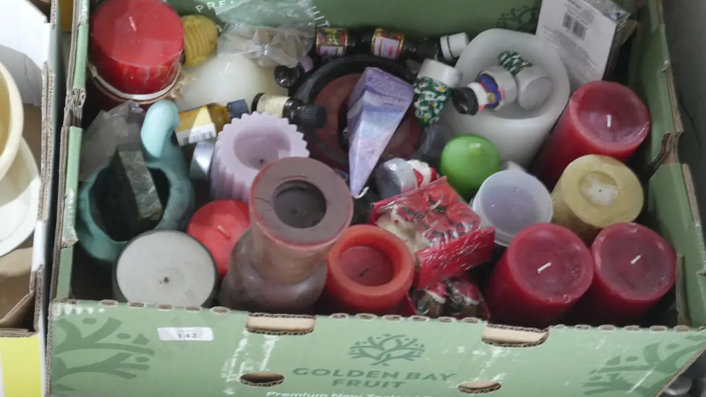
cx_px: 353
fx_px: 1311
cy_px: 203
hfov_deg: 30.1
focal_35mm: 70
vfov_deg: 17.2
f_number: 5.4
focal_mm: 32
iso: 3200
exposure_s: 1/13
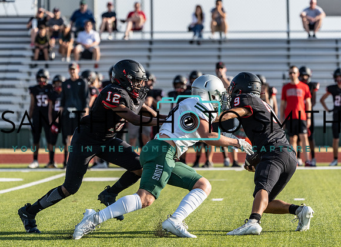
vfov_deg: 4.8
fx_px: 2944
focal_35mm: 303
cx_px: 189
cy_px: 126
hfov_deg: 6.6
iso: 400
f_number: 5.6
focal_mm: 262
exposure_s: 1/1250
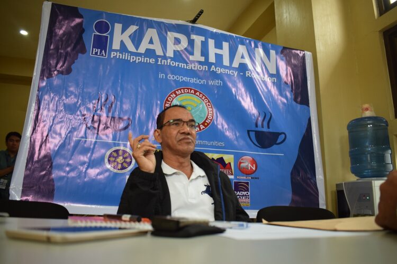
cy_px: 132
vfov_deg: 43.6
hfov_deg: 61.9
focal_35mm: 30
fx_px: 331
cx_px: 198
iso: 800
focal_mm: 20
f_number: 4
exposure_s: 1/60
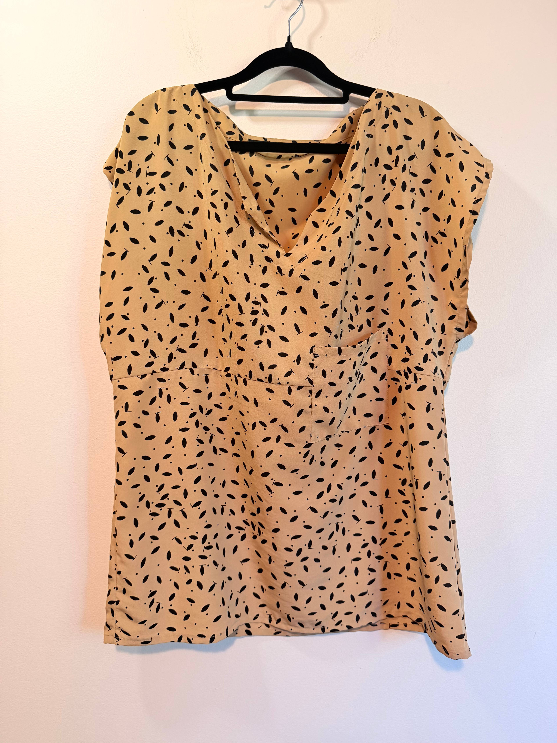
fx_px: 515
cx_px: 278
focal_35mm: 24
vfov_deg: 71.6
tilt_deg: -5.1
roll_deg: +1.0
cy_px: 372
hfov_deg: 56.8
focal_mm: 6.76
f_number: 1.78
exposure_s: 1/60
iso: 160
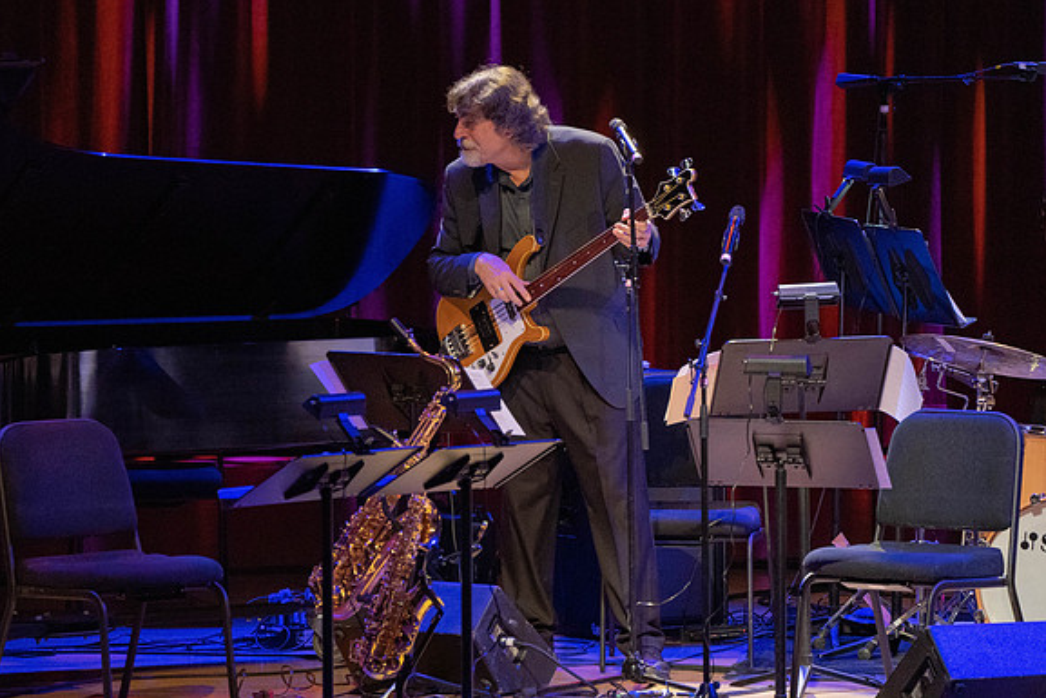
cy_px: 300
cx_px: 449
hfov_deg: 5.2
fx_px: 11479
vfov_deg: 3.5
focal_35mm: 395
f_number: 6.3
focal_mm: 345
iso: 8000
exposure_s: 1/250
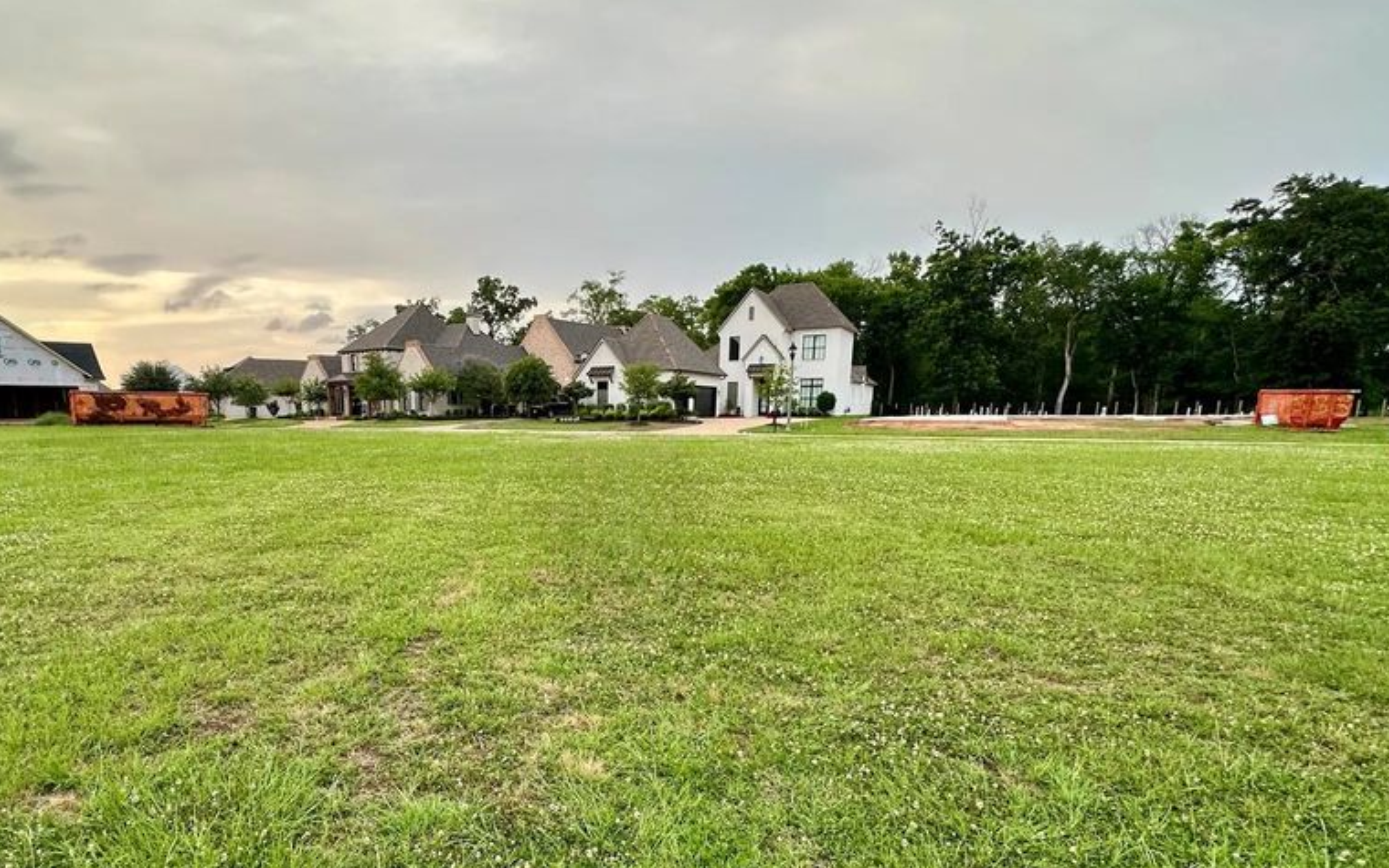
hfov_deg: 83.9
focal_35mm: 20
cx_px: 550
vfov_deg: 58.8
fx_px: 757
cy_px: 548
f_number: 2.2
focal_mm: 2.22
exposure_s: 1/99
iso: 64
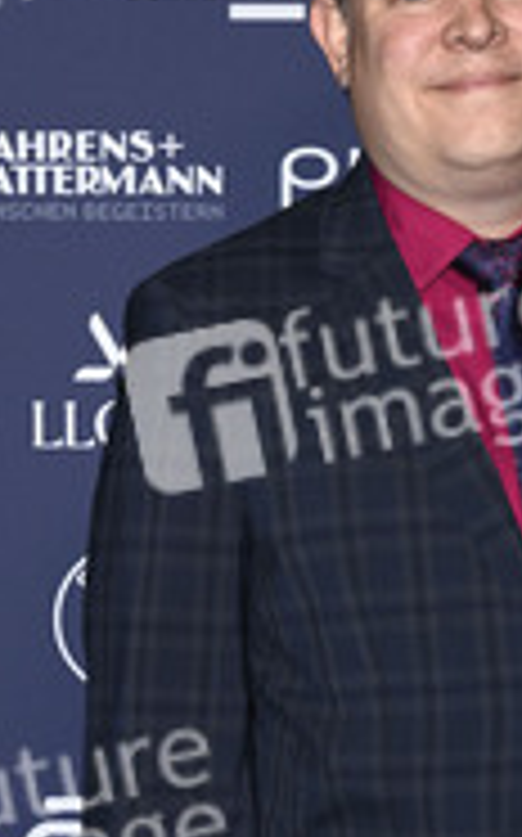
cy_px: 612
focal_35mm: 153
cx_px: 486
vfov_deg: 13.6
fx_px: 3488
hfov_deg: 8.5
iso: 400
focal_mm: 70
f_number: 5.6
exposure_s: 1/250
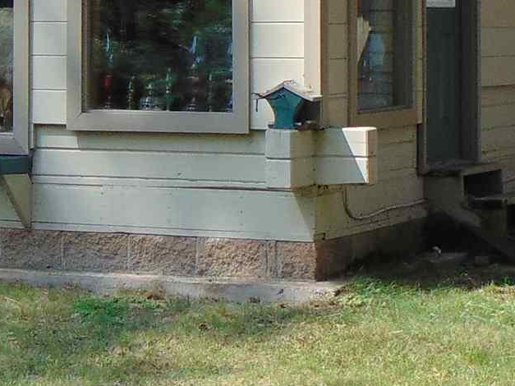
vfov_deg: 9.9
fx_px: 2187
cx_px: 153
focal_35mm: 147
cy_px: -131
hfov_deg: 13.4
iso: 80
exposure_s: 1/500
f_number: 3.1
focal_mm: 5.4
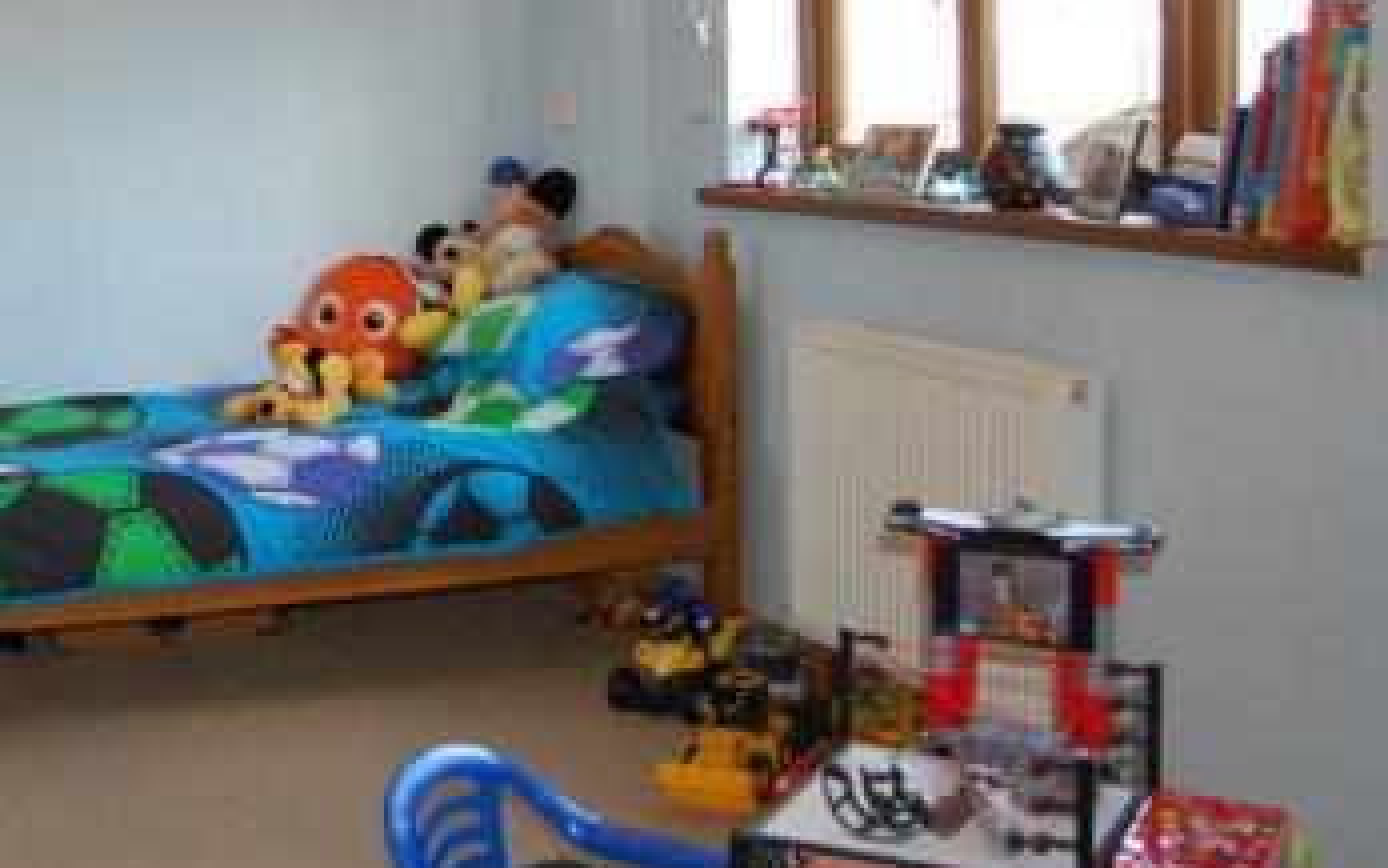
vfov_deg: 24.5
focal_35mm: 52
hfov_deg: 37.1
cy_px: 196
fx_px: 1967
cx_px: 224
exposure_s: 1/60
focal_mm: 18
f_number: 3.5
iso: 400
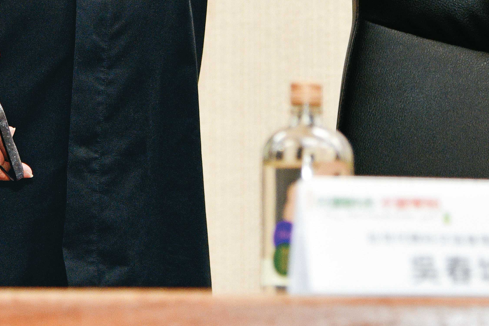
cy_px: -241
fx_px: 3749
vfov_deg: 4.9
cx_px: 86
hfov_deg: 7.4
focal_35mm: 276
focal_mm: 75
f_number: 4.8
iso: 800
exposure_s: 1/125
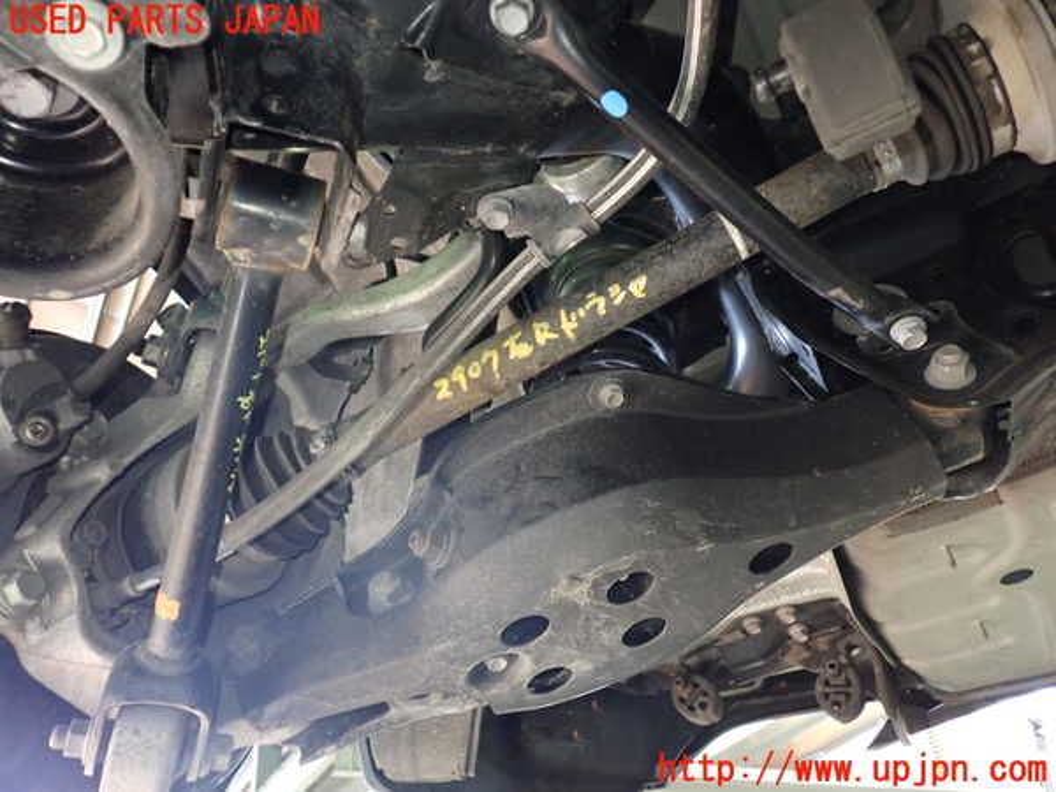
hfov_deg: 60.0
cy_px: 396
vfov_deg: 46.8
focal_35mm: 30
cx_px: 528
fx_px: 915
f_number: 2.3
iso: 800
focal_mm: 5.4
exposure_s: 1/20
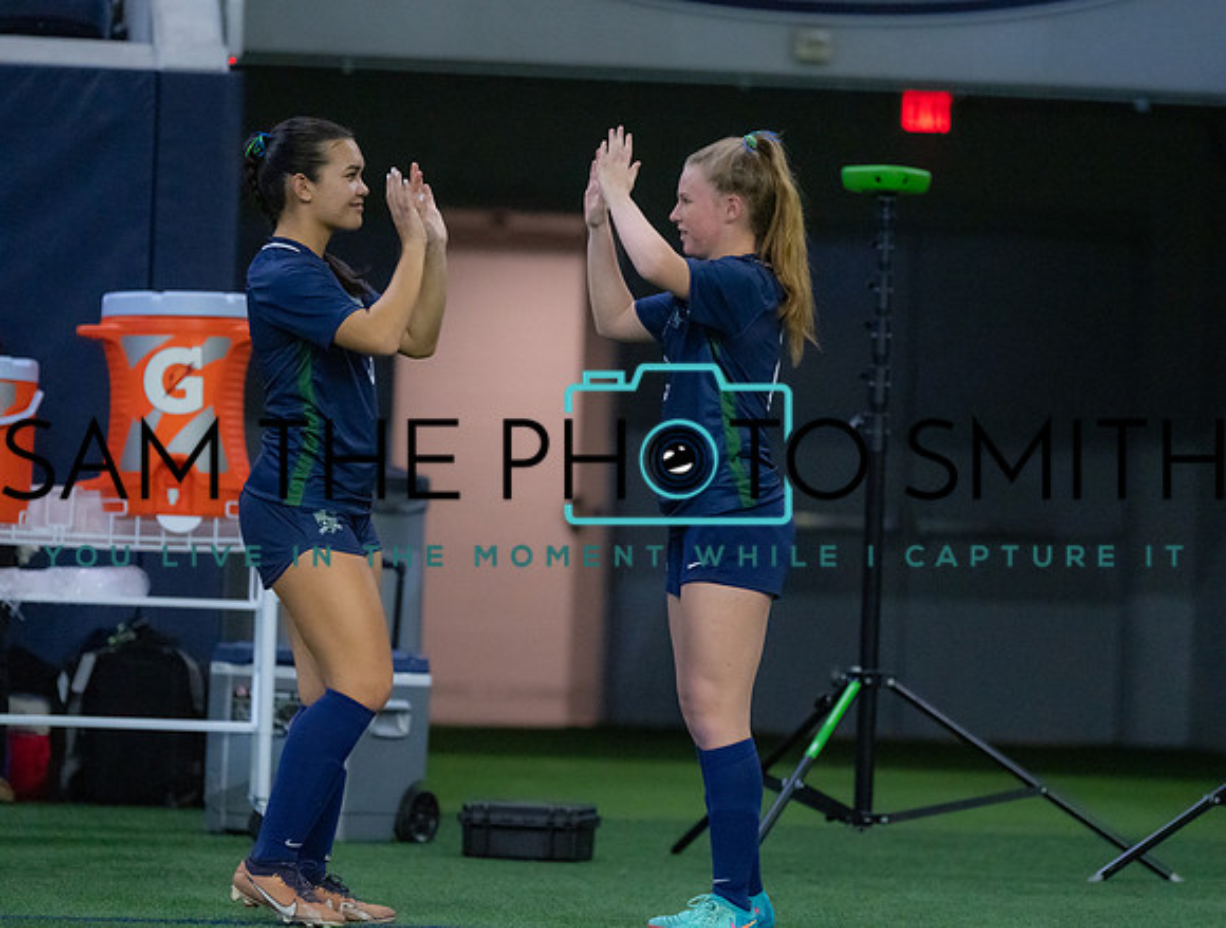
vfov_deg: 8.6
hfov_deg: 11.4
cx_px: 633
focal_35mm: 173
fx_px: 6157
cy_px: 426
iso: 5000
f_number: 2.8
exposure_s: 1/1250
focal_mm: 147
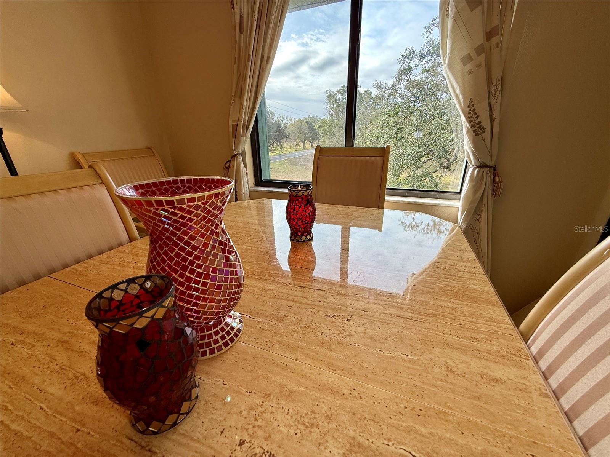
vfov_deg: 85.7
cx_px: 305
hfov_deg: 102.1
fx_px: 247
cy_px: 228
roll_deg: +0.8
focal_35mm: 14
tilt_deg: -20.9
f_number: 2.2
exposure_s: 1/176
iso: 50
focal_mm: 2.22
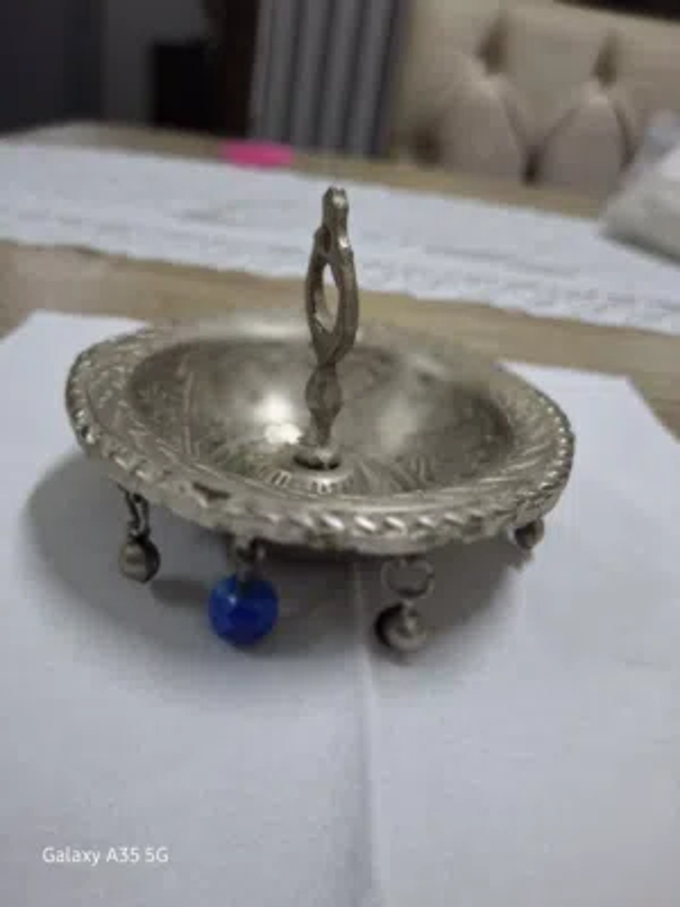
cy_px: 454
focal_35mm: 25
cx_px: 340
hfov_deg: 54.9
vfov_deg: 69.4
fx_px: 655
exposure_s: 1/100
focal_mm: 4.69
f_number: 1.8
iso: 200
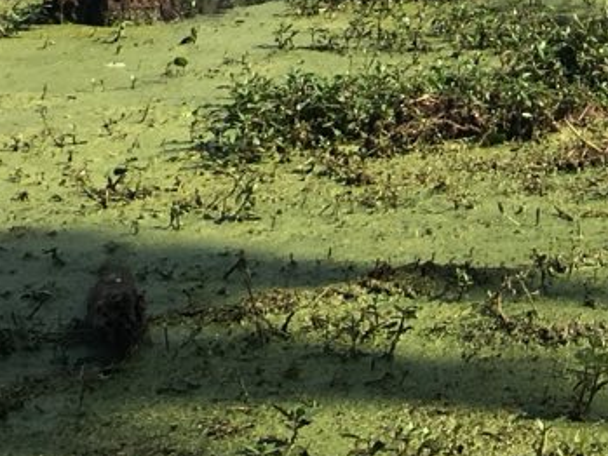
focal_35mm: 133
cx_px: 780
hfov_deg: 14.2
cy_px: -451
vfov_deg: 10.3
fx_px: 2337
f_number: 2.2
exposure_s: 1/855
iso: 25
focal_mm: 4.15
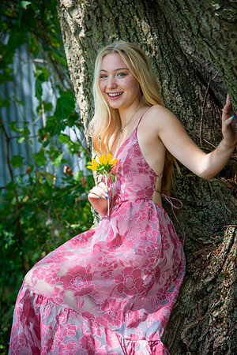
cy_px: 178
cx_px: 118
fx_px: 1185
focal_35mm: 120
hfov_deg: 11.4
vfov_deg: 17.1
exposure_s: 1/160
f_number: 5.6
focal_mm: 120
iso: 320
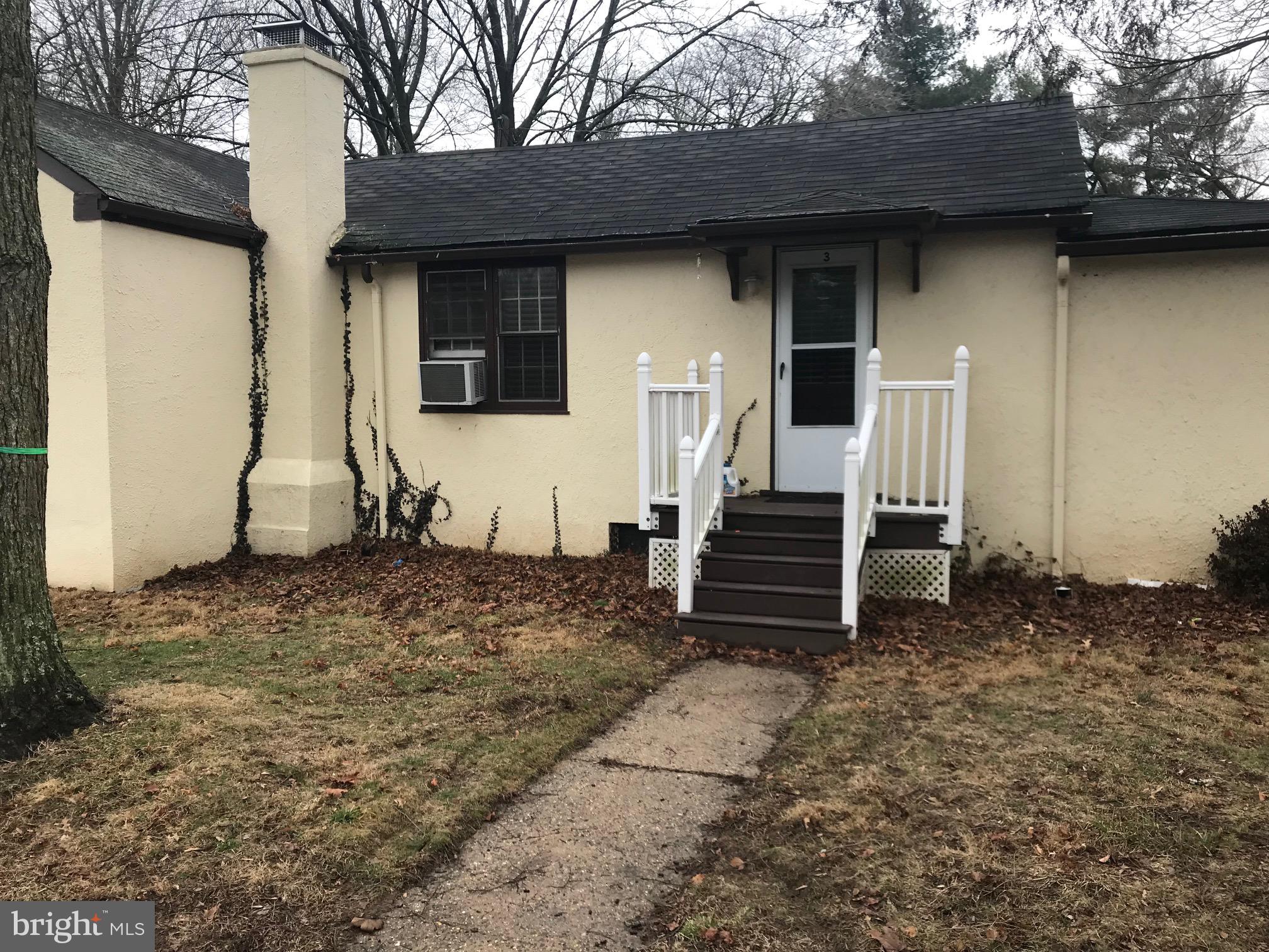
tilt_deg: -3.8
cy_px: 476
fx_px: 1026
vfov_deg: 49.7
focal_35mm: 28
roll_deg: -0.3
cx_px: 634
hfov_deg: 63.4
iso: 20
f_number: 1.8
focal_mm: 3.99
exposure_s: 1/283
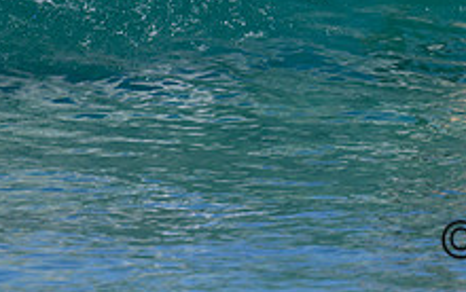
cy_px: -132
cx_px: 732
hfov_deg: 1.0
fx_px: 26290
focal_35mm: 2068
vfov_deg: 0.6
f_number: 8
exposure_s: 1/2000
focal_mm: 560
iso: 640
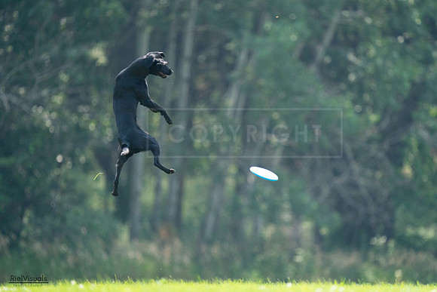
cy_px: 146
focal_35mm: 600
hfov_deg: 3.4
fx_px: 7285
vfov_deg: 2.3
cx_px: 218
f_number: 6.3
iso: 5000
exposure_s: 1/4000
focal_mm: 600
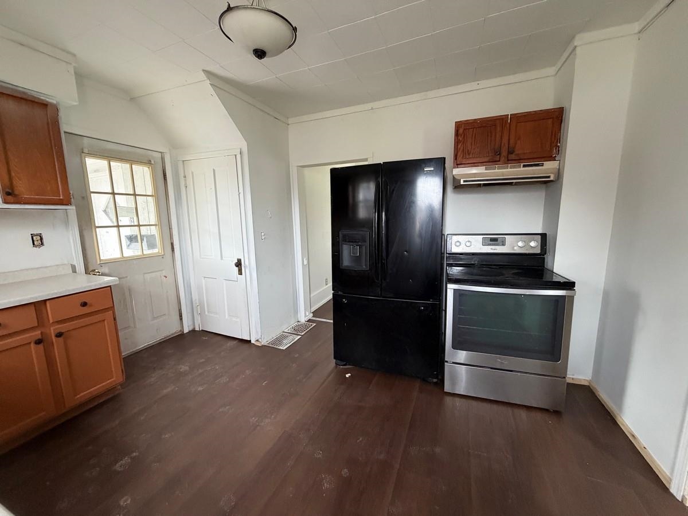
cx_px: 344
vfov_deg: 85.7
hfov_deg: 102.1
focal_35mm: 14
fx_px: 278
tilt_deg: -8.8
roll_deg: +1.0
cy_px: 258
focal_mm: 2.22
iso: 400
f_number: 2.2
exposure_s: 1/60
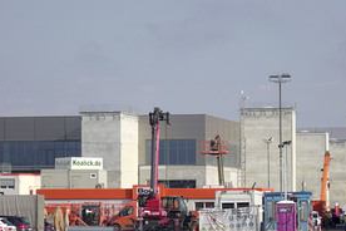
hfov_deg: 11.1
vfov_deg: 7.4
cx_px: 196
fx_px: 1788
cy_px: 168
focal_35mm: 186
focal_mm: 41.83
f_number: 5
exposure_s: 1/100
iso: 100
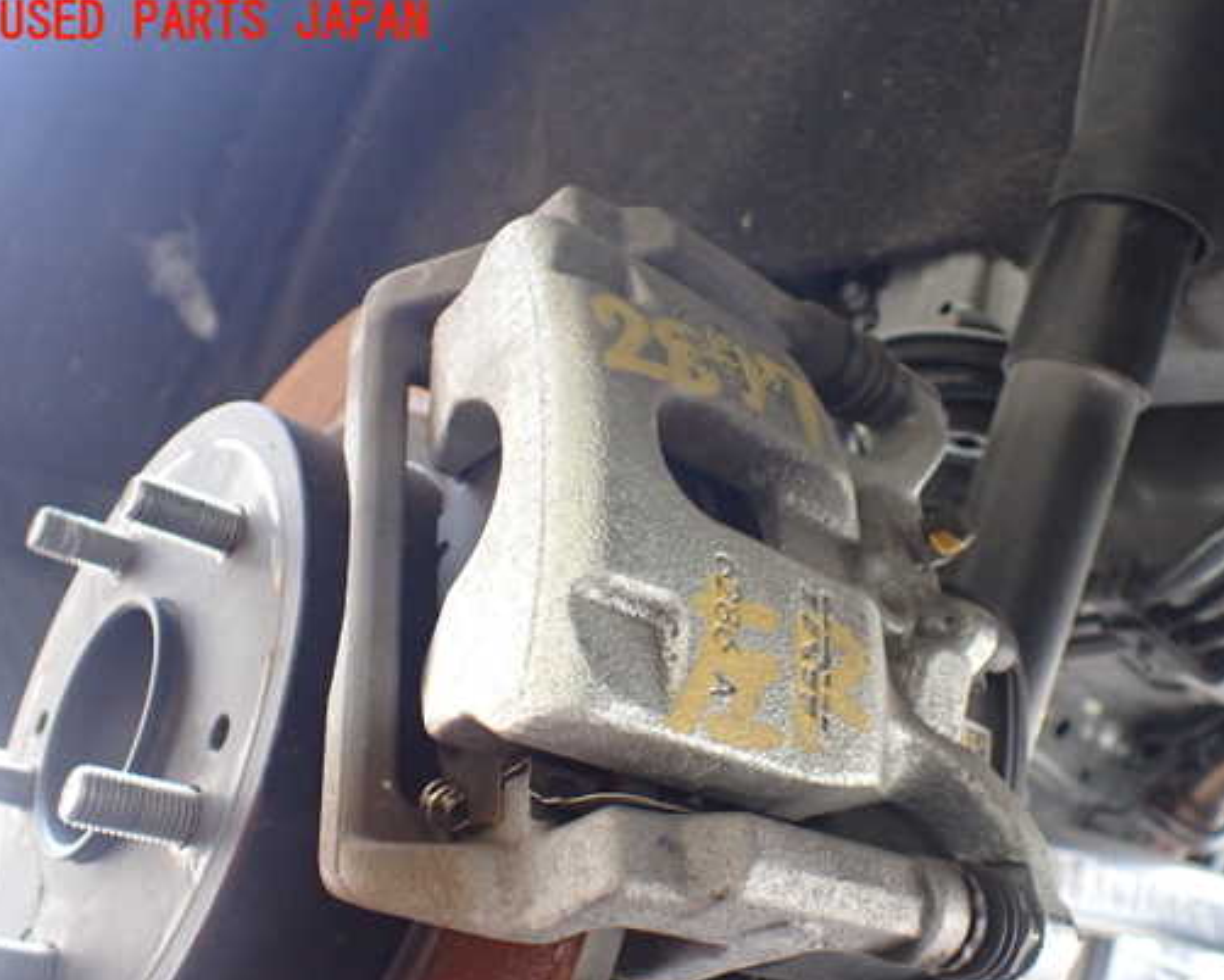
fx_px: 1268
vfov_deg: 42.2
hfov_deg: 51.3
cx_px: 717
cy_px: 541
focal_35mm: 35
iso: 500
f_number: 2.3
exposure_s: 1/125
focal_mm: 5.4
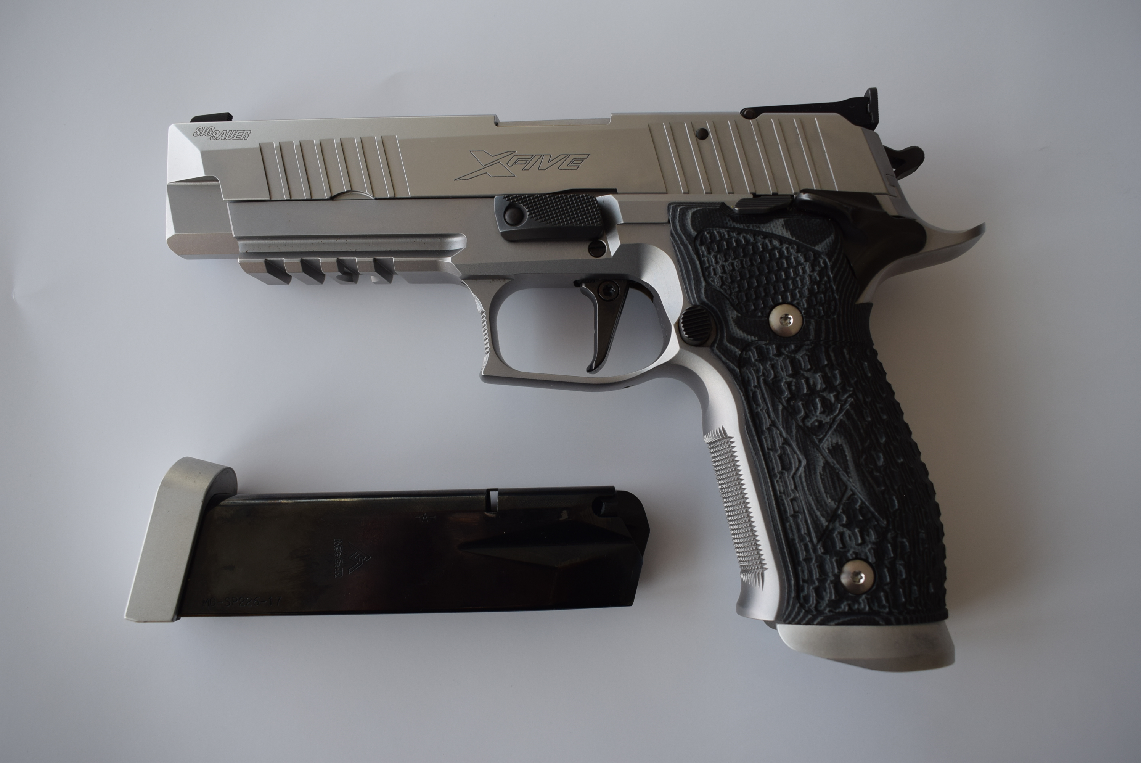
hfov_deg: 61.9
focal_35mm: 30
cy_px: 382
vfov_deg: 43.7
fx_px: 952
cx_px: 570
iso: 250
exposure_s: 1/125
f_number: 5.6
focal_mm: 20
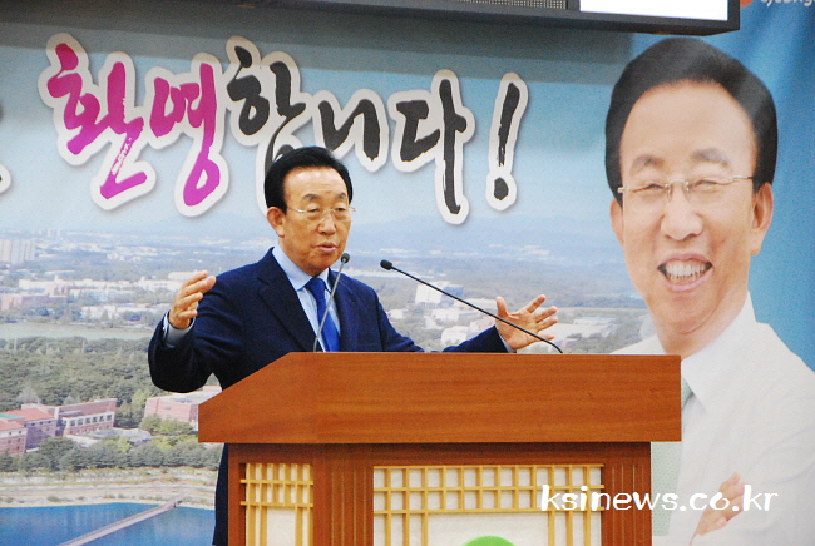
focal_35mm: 180
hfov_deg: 11.4
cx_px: 408
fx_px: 4082
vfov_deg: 7.7
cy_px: 273
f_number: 7.1
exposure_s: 1/100
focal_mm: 120
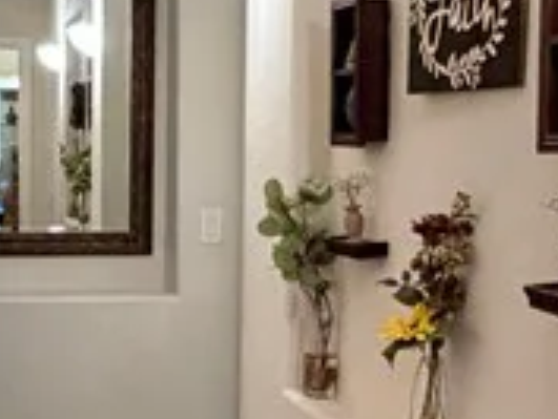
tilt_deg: -7.9
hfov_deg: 23.6
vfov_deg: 18.2
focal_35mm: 81
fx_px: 1307
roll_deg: +0.4
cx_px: 73
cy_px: 280
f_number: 2.2
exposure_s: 1/60
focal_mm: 2.22
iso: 400
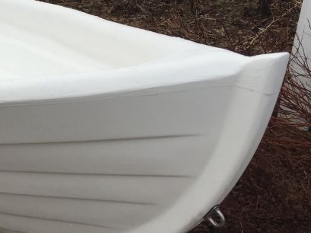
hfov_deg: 24.7
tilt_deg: -21.5
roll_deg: +0.4
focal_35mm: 71
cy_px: 40
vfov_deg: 20.4
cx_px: -64
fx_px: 638
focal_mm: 4.15
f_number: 2.2
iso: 32
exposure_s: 1/2639
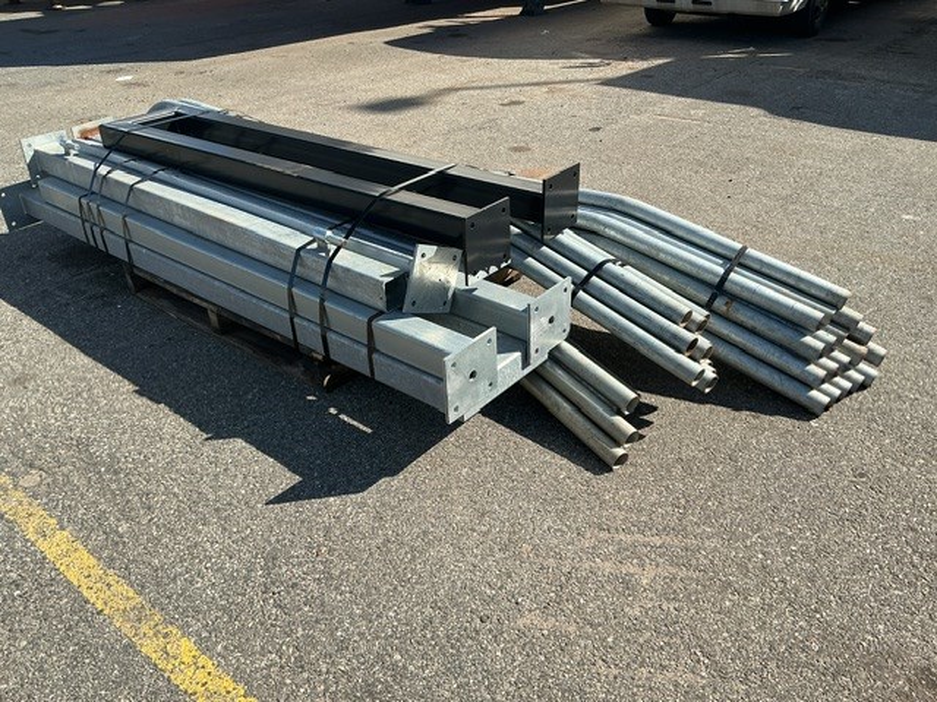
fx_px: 785
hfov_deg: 61.7
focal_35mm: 29
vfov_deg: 48.2
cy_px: 351
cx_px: 468
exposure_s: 1/1377
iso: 25
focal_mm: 3
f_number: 1.8
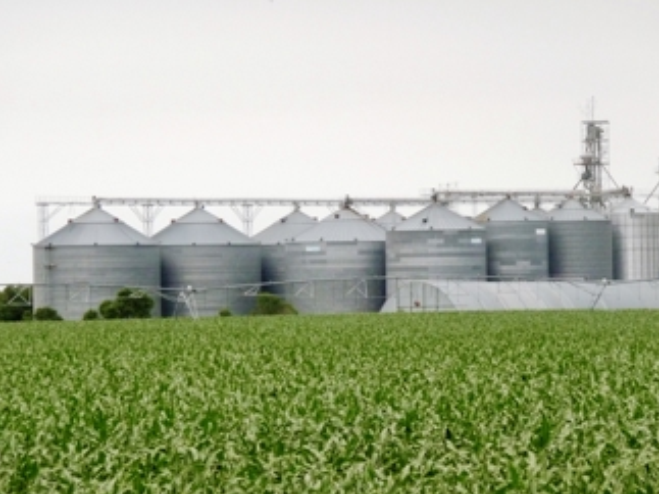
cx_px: 359
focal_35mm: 327
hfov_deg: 6.1
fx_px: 6223
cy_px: 251
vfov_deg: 4.5
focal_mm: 45.4
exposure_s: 1/1300
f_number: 4.9
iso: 400
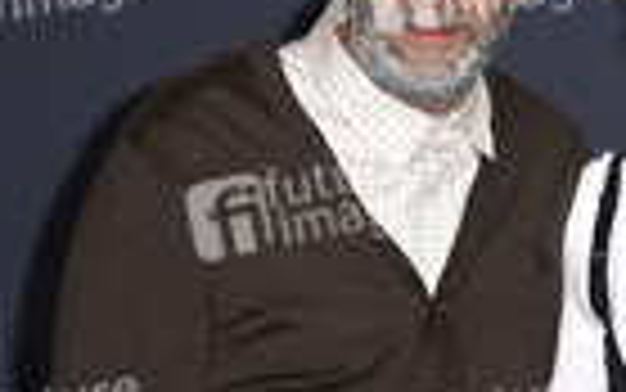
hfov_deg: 7.0
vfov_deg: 4.4
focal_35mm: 297
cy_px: 320
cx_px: 813
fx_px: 5069
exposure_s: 1/250
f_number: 5.6
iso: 1000
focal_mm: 90
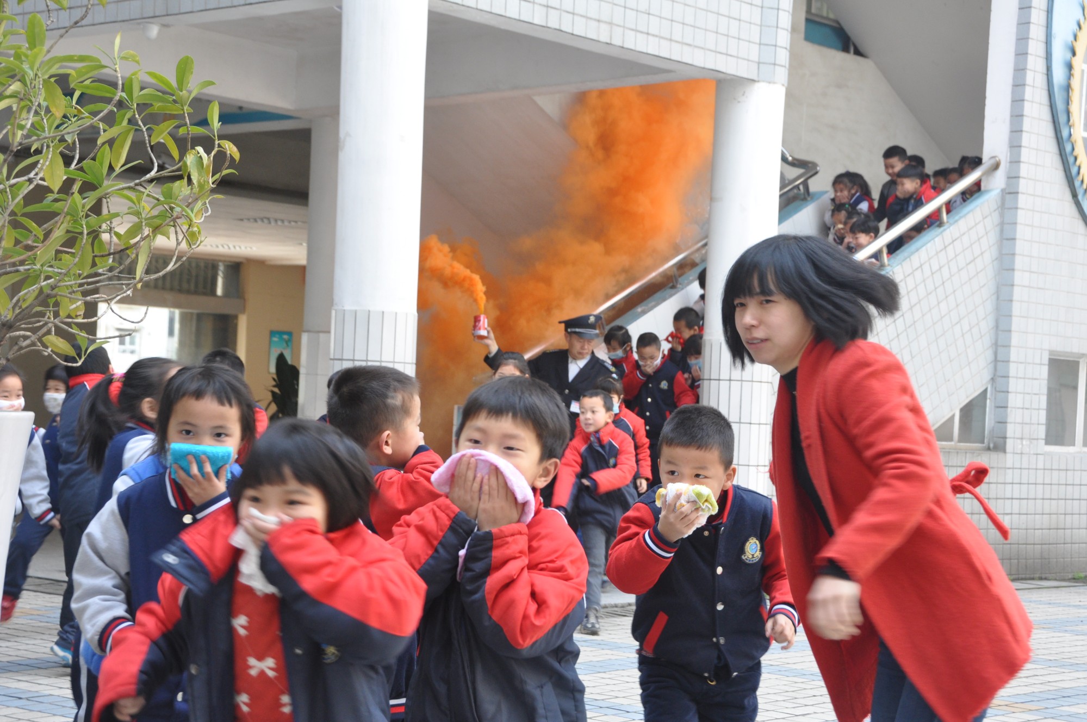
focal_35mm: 66
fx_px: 1991
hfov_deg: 30.5
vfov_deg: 20.6
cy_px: 361
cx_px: 544
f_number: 9
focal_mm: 44
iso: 640
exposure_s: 1/80
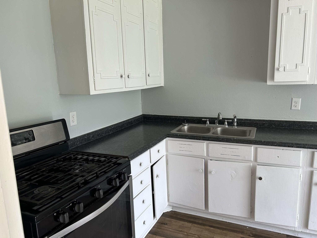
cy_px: 119
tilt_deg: -10.0
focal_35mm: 26
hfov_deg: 67.3
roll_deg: +2.3
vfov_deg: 53.1
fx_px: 238
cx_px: 158
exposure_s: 1/121
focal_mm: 5.7
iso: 100
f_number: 1.5
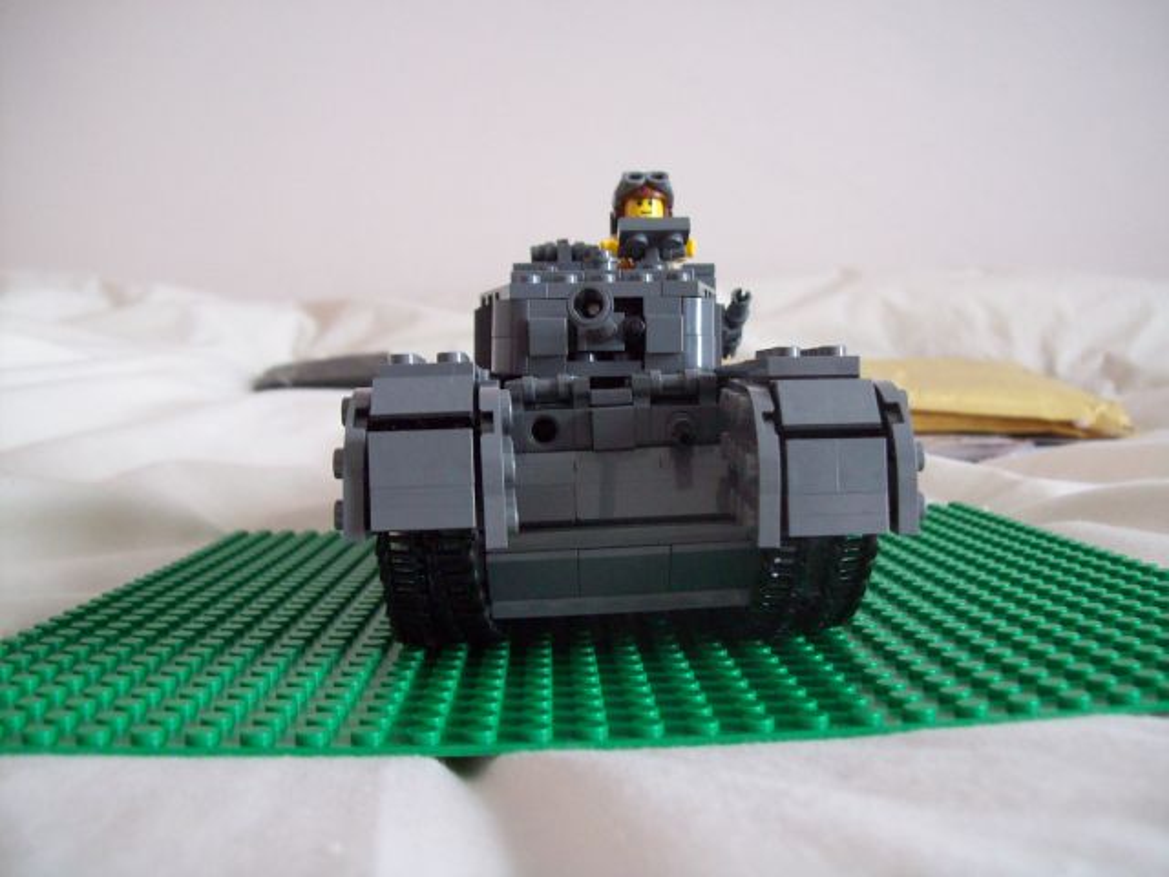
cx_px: 584
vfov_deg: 39.7
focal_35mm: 36
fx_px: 1216
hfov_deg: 51.4
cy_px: 438
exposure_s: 1/11.2
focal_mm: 6
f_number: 2.7
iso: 160
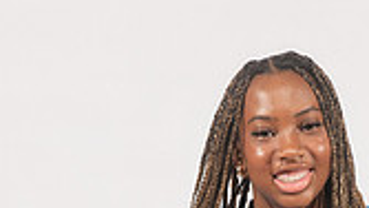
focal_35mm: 147
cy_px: 476
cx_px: 278
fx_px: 1439
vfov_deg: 7.7
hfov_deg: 14.6
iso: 500
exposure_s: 1/320
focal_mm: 52
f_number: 7.1
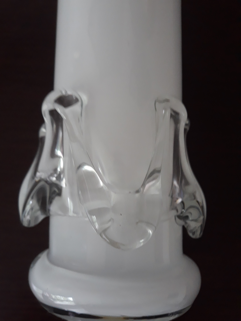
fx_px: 251
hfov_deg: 51.4
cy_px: 160
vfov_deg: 65.3
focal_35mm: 27
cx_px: 120
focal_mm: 3.71
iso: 250
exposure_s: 1/50
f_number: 1.7
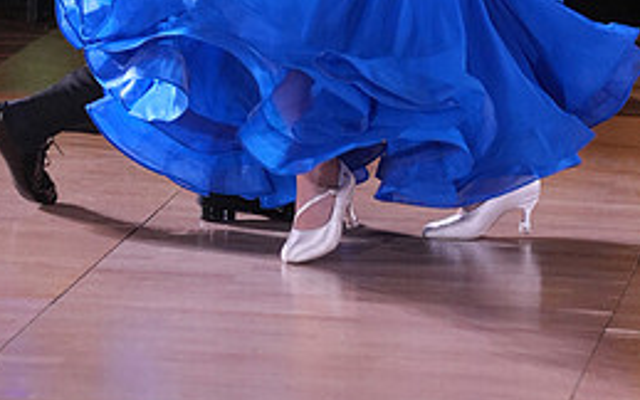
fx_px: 4850
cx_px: 444
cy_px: -195
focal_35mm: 278
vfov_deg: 4.7
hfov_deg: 7.5
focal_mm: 122
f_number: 4
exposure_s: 1/500
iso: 3200
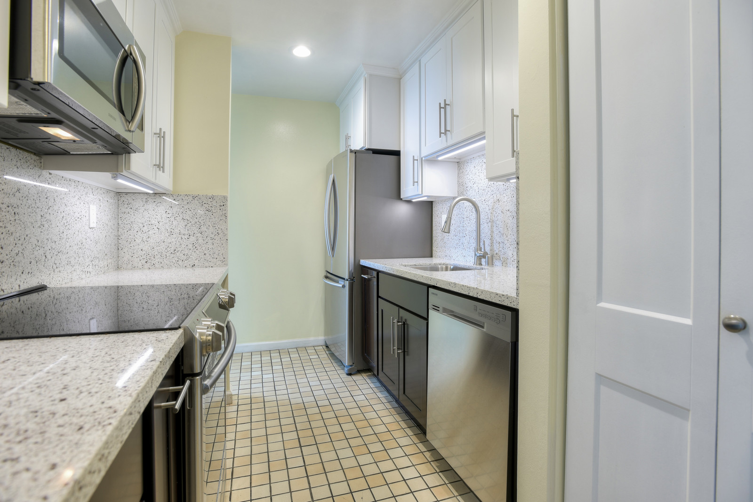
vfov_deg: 70.5
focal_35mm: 17
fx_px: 356
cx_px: 376
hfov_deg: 93.3
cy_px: 251
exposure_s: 1/3.33
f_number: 8
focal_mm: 17
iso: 100
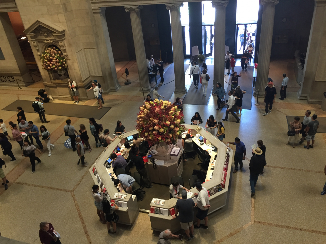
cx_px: 163
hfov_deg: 61.7
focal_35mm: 29
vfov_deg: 48.2
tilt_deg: -30.3
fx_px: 273
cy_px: 122
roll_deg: +6.9
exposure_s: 1/30
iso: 125
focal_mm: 4.15
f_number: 2.2
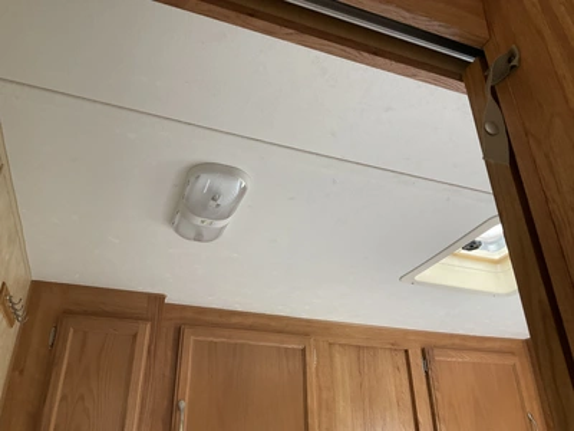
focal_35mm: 29
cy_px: 216
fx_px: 481
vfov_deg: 48.2
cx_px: 287
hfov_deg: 61.7
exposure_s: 1/60
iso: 100
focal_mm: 3
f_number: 1.8
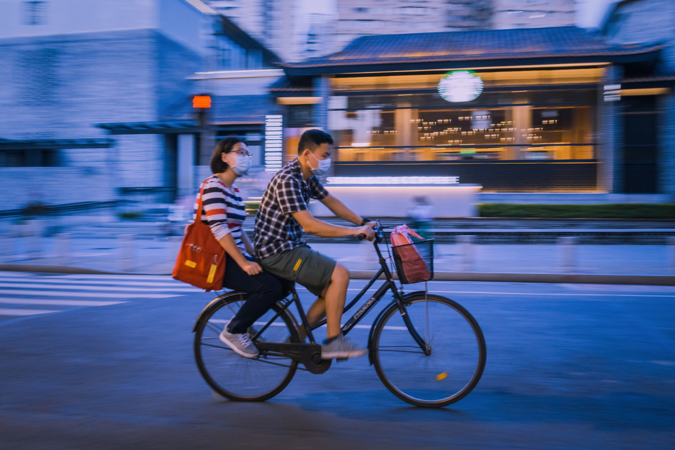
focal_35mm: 33
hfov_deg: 57.2
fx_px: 619
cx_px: 338
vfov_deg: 40.0
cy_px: 225
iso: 640
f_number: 2.8
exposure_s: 1/40
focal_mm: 12.2
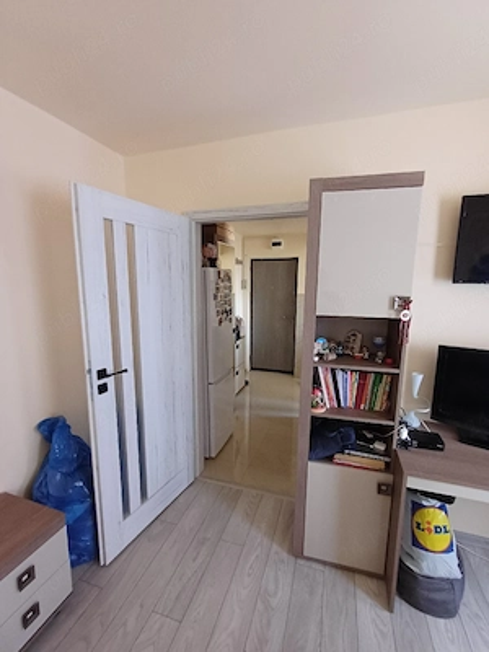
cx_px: 244
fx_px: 301
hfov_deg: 78.1
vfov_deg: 94.5
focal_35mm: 16
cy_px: 326
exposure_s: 1/25.1
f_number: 2.2
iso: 250
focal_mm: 1.64
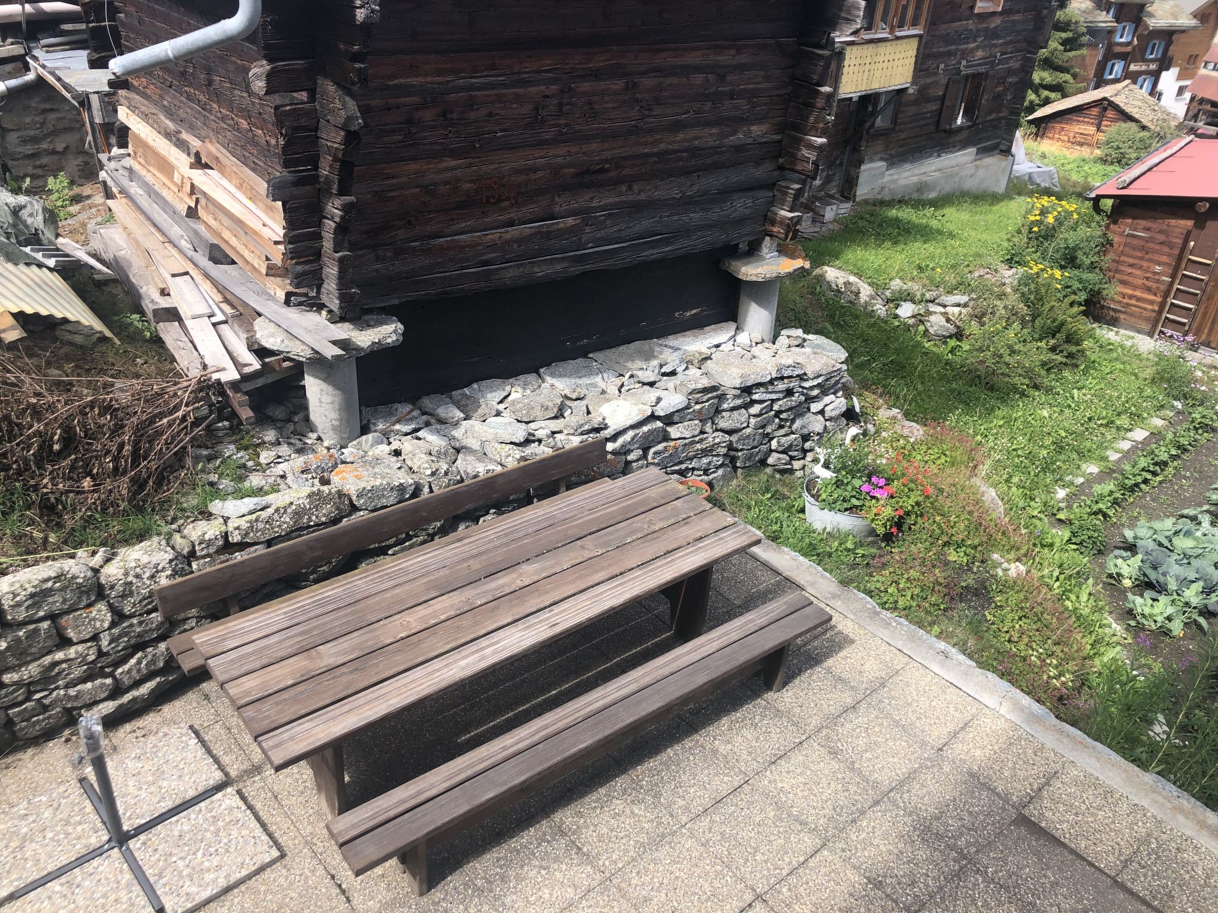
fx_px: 985
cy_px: 456
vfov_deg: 49.7
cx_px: 609
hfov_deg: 63.4
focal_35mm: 28
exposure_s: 1/615
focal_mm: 3.99
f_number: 1.8
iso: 20
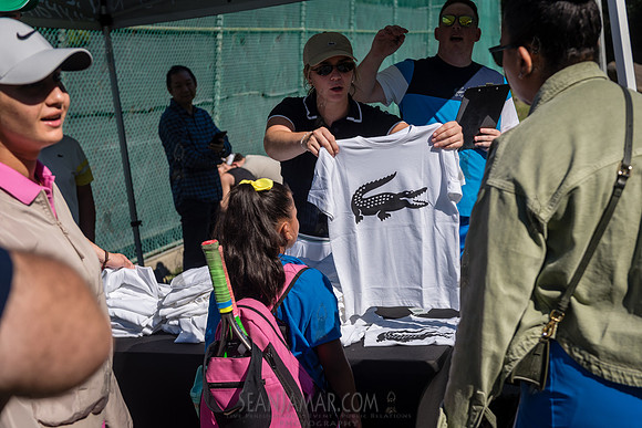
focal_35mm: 55
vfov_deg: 24.6
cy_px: 214
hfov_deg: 36.2
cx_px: 321
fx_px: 981
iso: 200
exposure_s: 1/3200
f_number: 4
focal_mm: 55
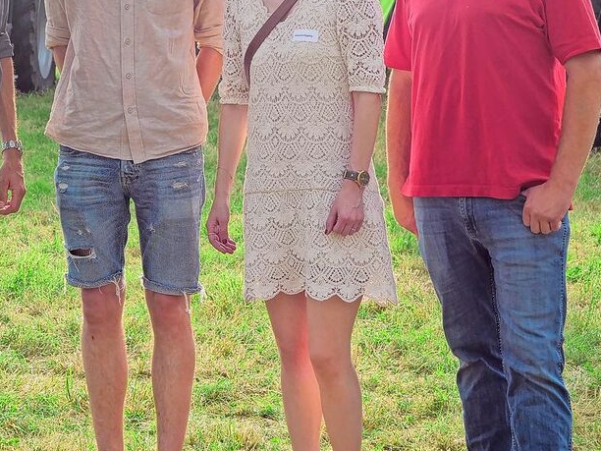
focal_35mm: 113
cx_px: 107
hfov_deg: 17.3
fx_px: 1962
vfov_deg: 13.0
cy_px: 69
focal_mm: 24
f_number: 3.2
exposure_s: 1/1300
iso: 200
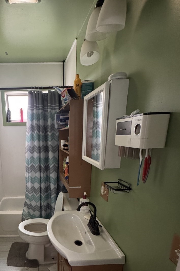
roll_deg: +2.4
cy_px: 173
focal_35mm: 21
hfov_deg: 55.4
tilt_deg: -13.1
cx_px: 37
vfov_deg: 79.4
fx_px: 157
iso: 1000
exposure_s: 1/60
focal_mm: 2.22
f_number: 2.2
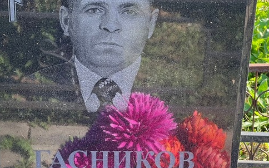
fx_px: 989
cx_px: 112
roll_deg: -0.7
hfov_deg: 15.5
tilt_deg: -24.8
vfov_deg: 9.7
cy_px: 113
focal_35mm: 135
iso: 40
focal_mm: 9
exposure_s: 1/99
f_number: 2.8
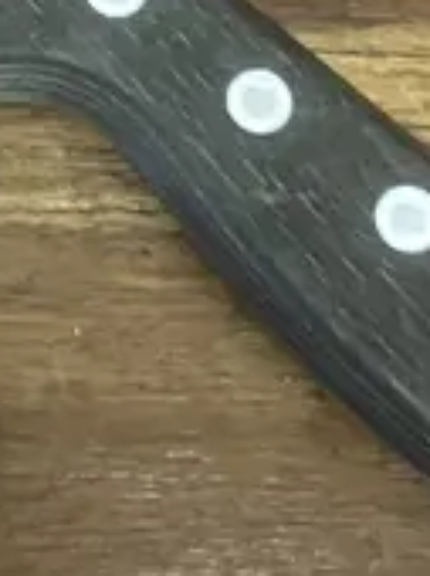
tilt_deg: -74.2
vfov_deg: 11.3
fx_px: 2806
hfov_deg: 8.6
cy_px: -234
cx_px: -132
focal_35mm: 169
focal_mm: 3.99
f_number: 1.8
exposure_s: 1/33
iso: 320
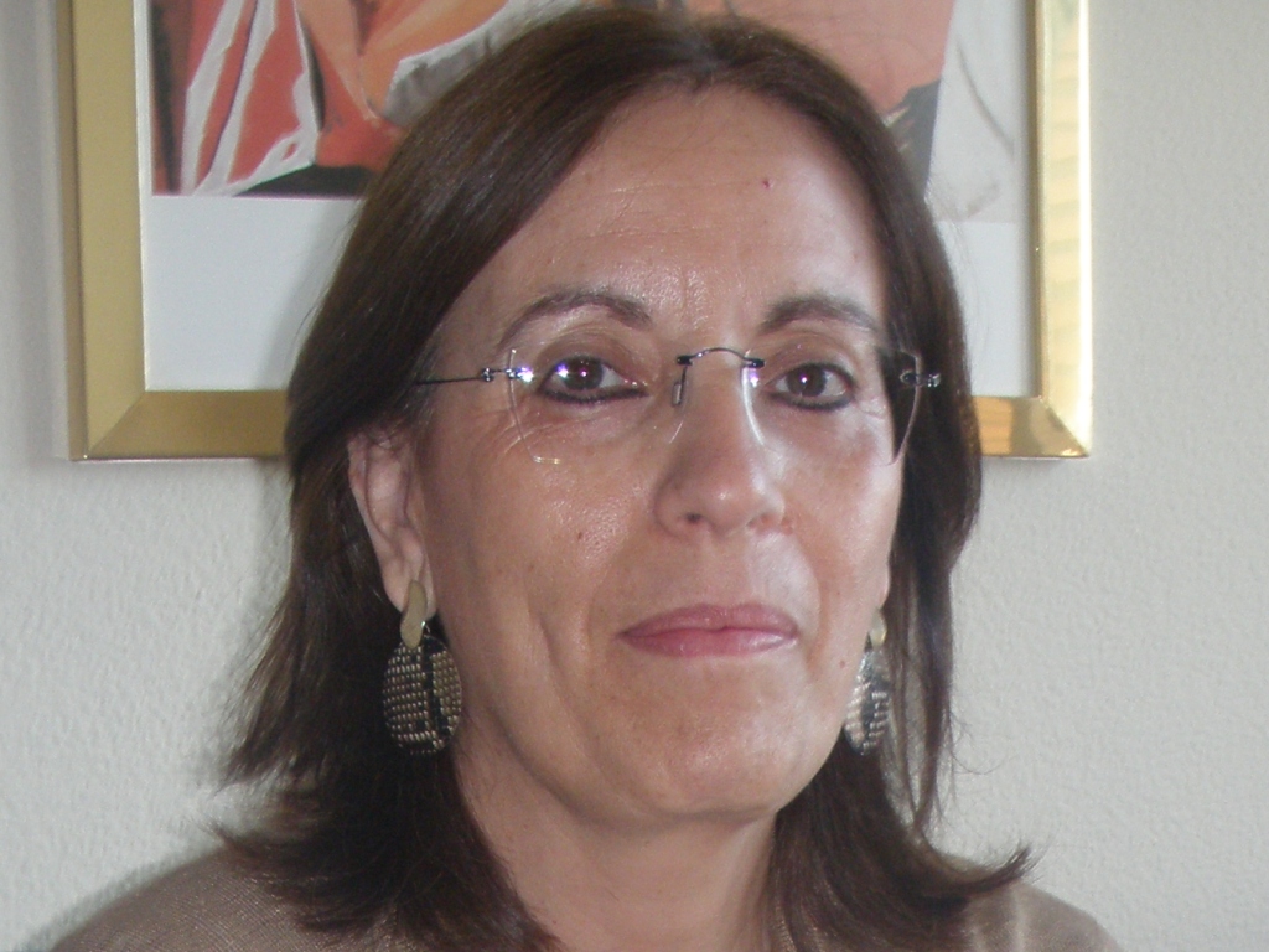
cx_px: 634
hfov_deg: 49.0
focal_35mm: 38
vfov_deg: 37.7
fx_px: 1393
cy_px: 476
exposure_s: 1/30
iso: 100
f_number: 3.5
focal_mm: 6.7
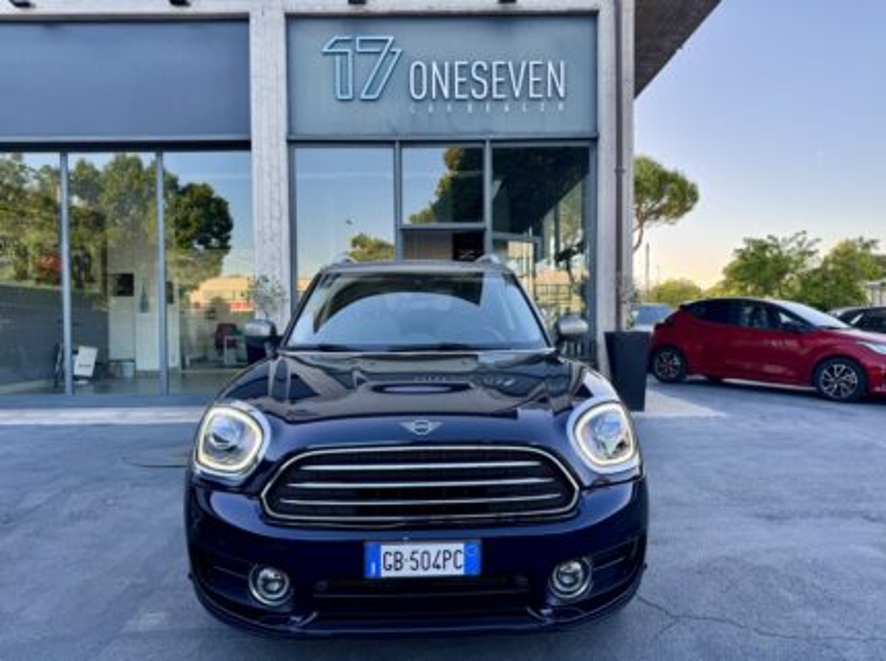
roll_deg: +0.3
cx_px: 443
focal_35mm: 24
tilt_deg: -1.5
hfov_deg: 71.7
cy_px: 330
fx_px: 613
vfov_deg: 56.7
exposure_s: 1/276
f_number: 1.78
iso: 64
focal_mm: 6.76
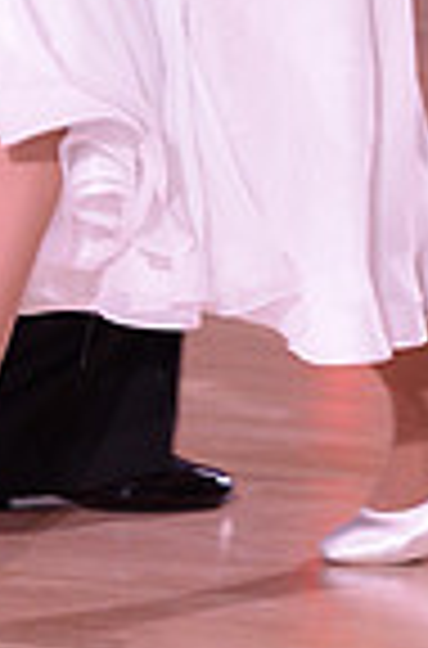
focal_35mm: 626
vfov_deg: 3.3
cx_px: 182
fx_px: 11244
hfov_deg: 2.2
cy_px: -315
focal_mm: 155
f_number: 4.5
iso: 2000
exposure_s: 1/250
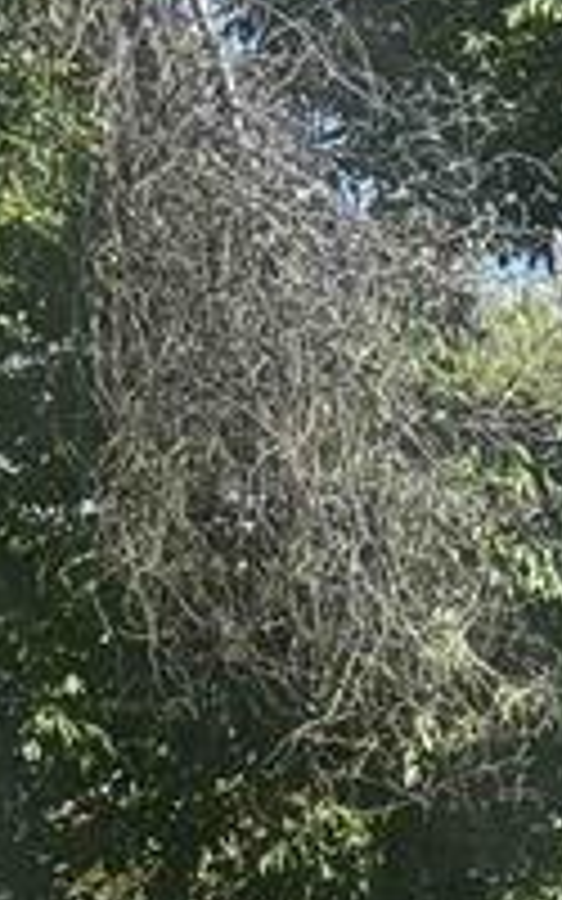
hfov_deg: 5.0
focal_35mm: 260
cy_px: 1660
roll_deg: -0.1
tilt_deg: -0.6
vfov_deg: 7.8
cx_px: 913
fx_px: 6372
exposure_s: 1/1637
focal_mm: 6.76
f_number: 1.78
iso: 64
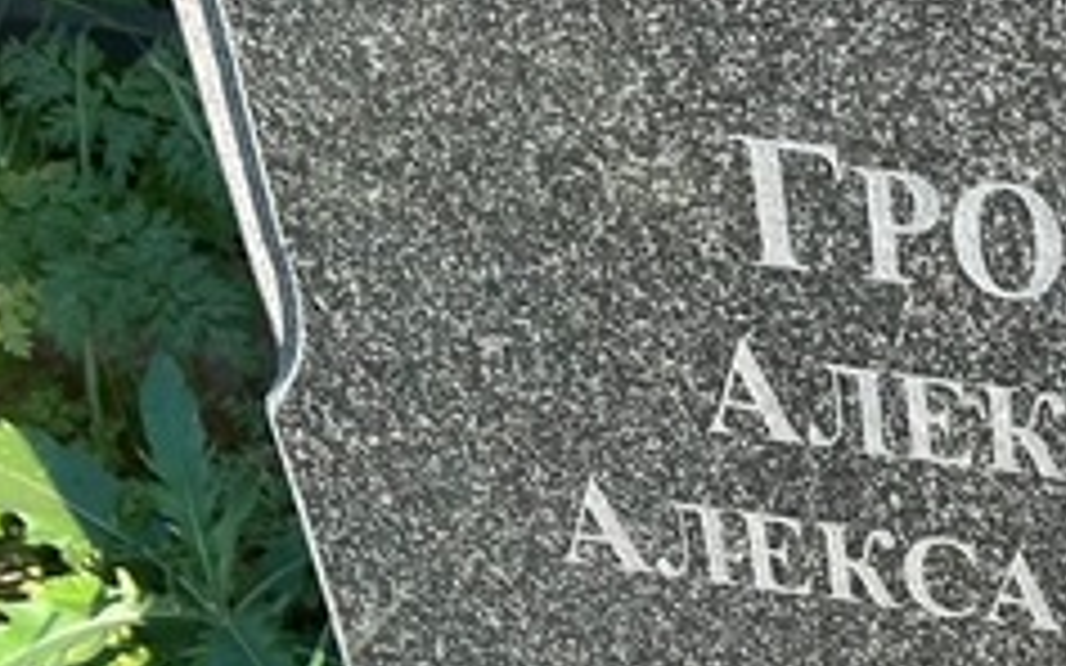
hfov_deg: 21.2
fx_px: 2701
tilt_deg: -45.4
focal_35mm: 93
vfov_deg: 13.8
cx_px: 1178
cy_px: 698
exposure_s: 1/1079
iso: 50
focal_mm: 5.7
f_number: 1.5
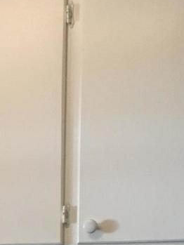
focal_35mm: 166
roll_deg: -0.7
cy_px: 345
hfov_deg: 8.4
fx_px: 1176
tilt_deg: -1.0
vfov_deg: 11.5
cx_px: -215
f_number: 2.2
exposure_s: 1/30
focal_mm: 4.15
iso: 160
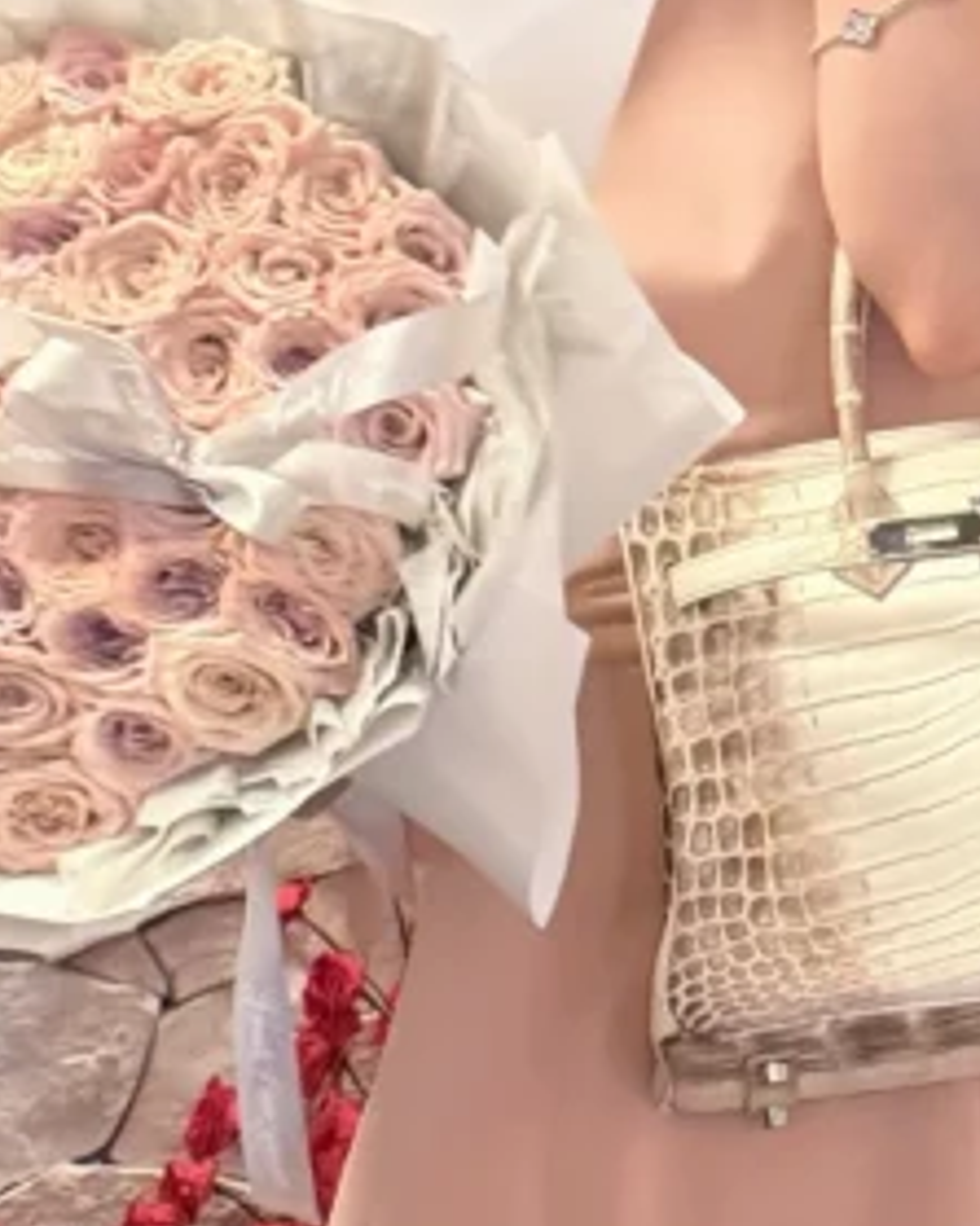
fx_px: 4389
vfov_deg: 15.9
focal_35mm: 121
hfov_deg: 12.7
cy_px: 413
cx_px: 646
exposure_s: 1/33
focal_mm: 6.76
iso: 1000
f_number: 1.78
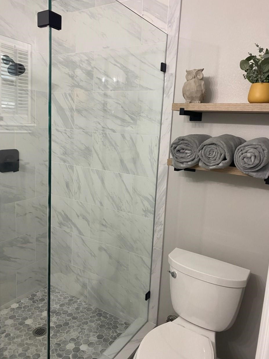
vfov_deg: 65.3
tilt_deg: -8.6
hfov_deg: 51.3
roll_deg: -3.5
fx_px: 280
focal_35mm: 27
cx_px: 134
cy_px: 177
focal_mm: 4.25
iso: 160
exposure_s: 1/60
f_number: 1.8
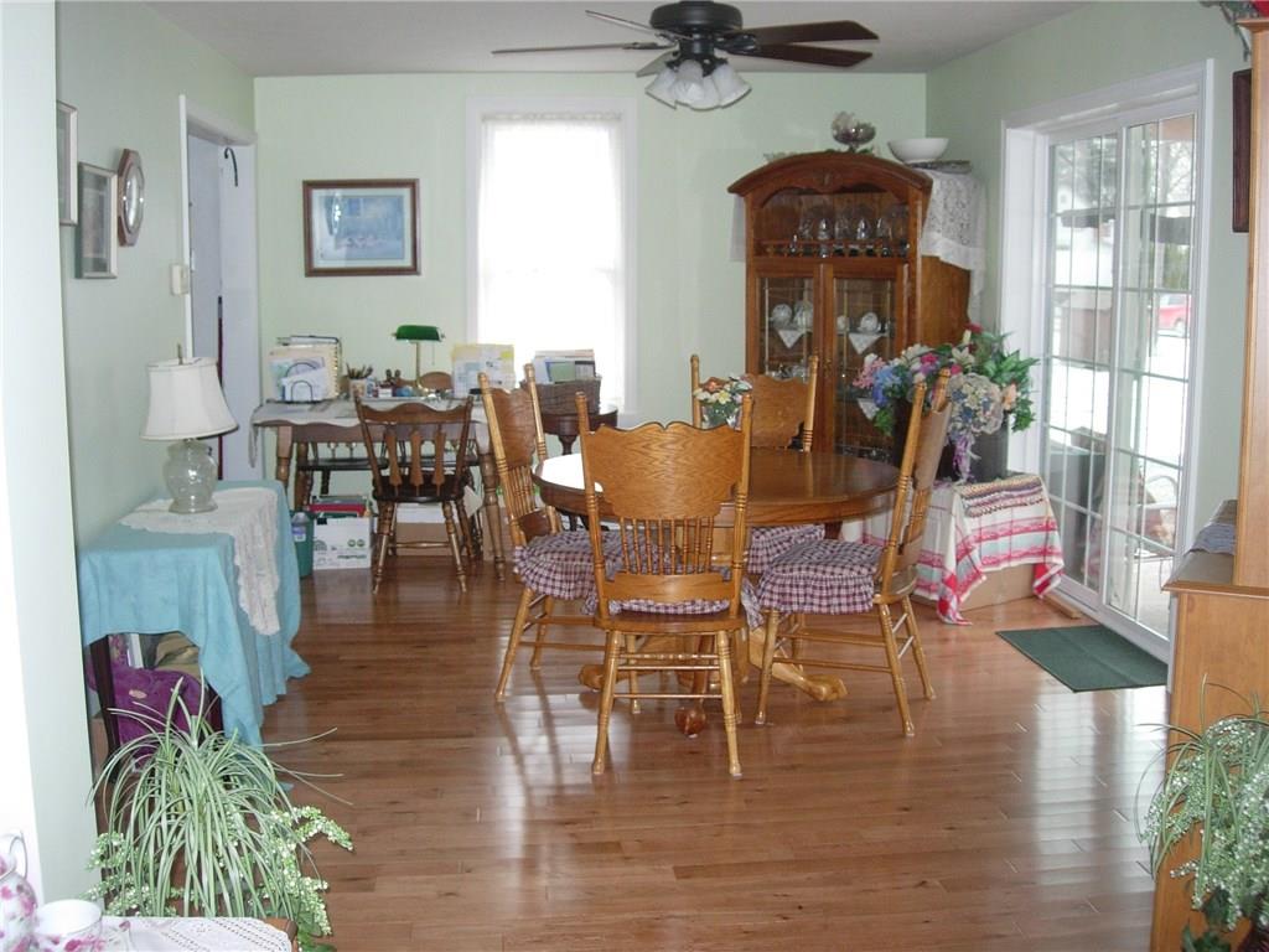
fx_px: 1393
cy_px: 476
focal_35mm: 38
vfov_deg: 37.7
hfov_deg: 49.0
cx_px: 634
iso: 173
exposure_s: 1/69.7
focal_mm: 7.8
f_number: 2.8
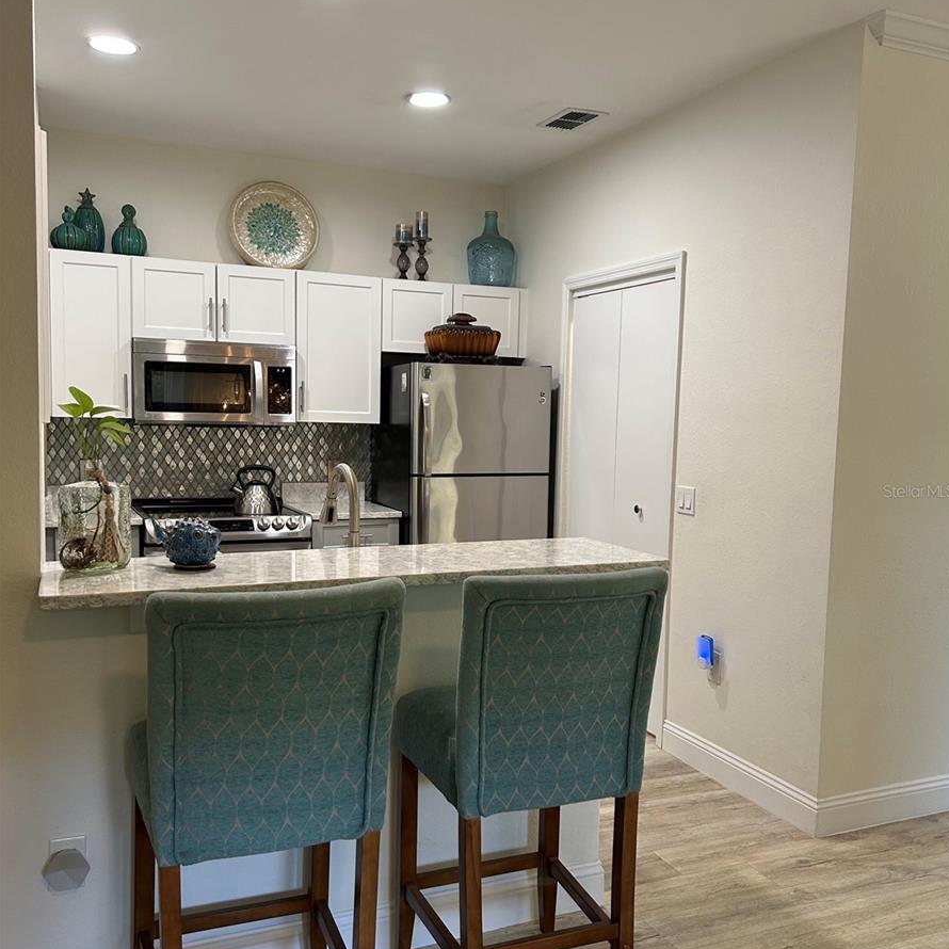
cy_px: 490
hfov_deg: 52.5
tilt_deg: -5.3
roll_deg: -1.9
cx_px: 479
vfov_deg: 52.5
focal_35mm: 31
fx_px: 962
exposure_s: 1/60
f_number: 1.5
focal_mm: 5.7
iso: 80
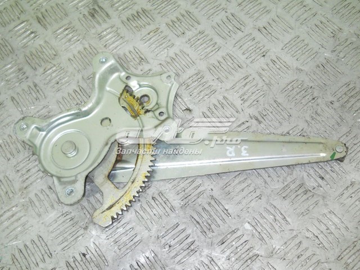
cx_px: 180
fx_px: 426
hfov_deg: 45.8
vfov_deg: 35.1
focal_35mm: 41
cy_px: 135
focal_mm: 6.72
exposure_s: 1/30
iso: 200
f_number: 3.1
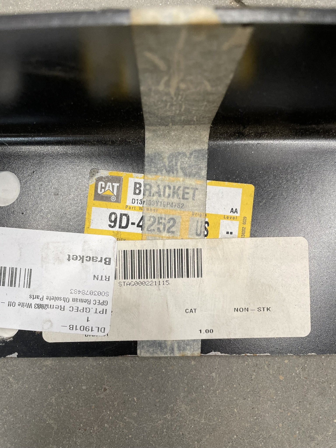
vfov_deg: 67.3
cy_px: 224
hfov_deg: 53.1
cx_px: 168
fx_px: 336
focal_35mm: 26
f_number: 1.6
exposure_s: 1/120
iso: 125
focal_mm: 4.2
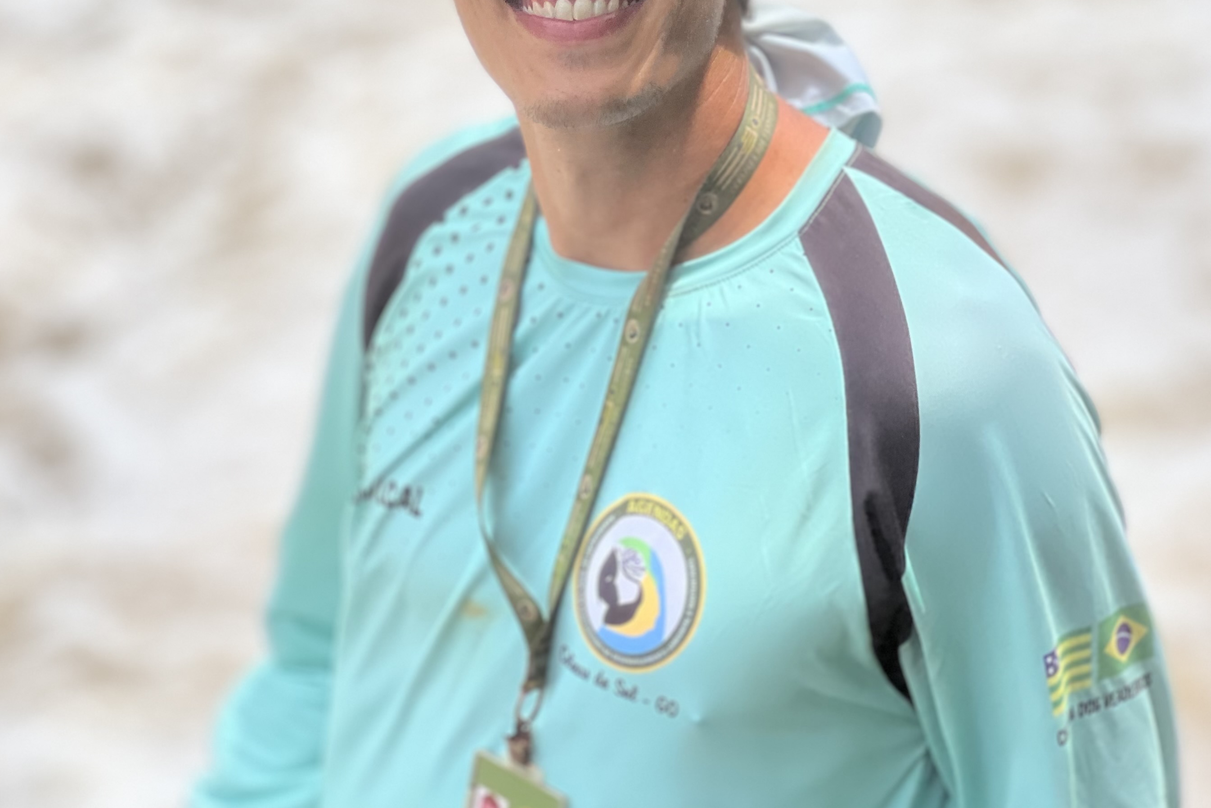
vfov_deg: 11.4
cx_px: 558
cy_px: 91
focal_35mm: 120
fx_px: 4036
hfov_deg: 17.1
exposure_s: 1/481
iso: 32
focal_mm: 9
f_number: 2.8
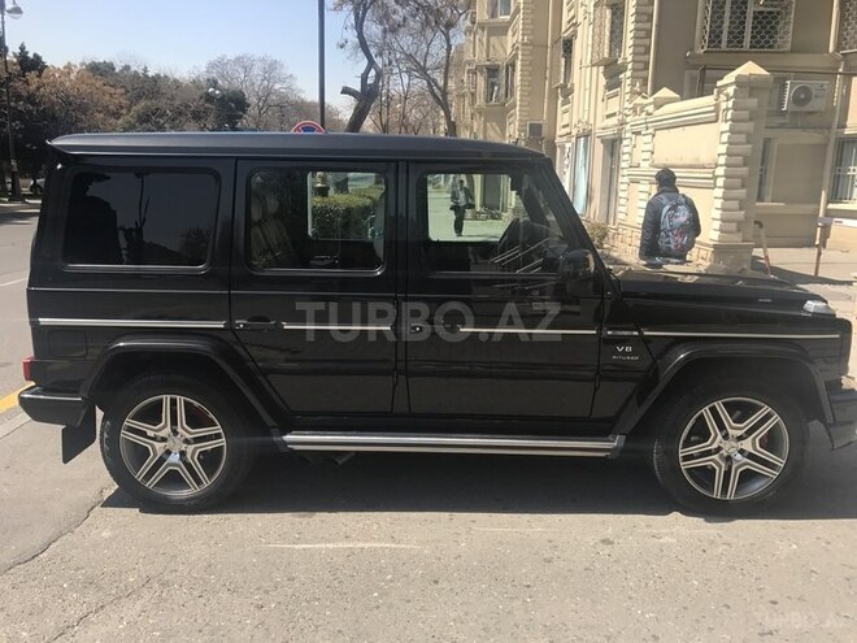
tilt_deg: -12.5
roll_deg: -1.4
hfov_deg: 63.4
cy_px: 322
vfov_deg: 49.7
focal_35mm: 28
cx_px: 428
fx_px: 693
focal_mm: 3.99
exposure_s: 1/1408
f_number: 1.8
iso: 20
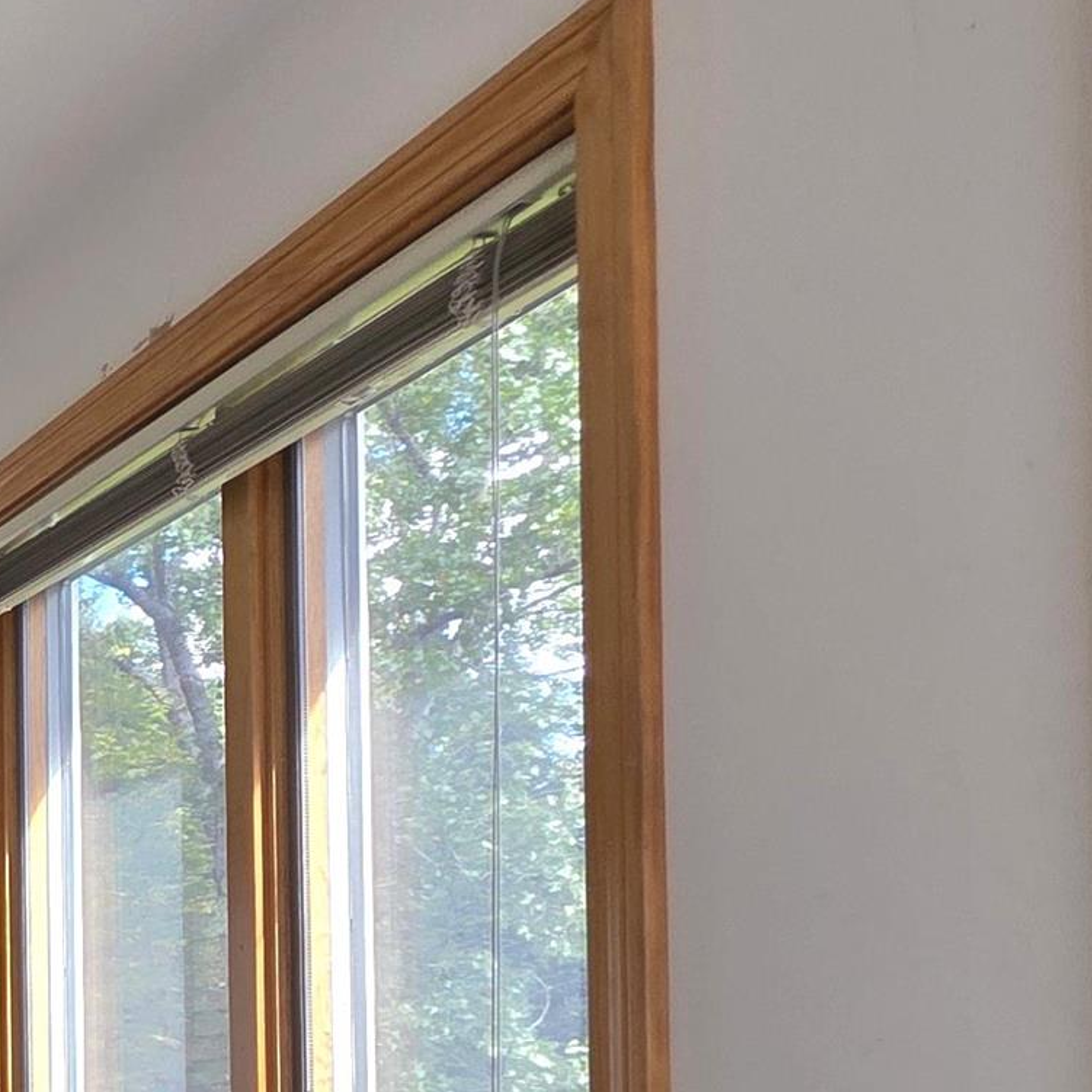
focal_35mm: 47
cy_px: 1093
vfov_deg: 33.0
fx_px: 1677
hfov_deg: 20.4
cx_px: -1011
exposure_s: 1/120
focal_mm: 2.2
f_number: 1.9
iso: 100
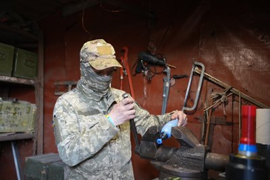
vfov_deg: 38.9
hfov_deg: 55.8
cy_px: 90
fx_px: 255
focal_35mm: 34
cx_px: 135
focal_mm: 34
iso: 2000
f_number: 2.8
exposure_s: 1/160
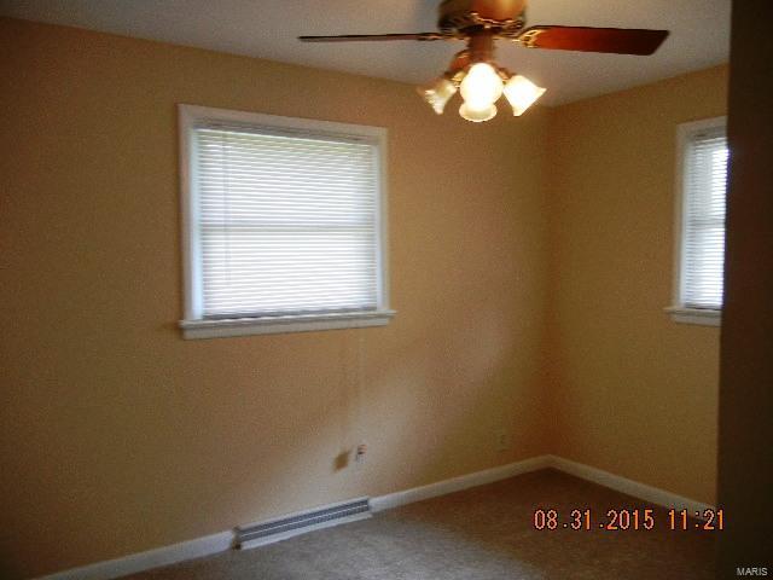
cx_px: 386
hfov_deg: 60.0
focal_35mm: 30
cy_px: 290
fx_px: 670
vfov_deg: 46.8
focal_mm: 5.4
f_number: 3.5
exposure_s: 1/30
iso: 229
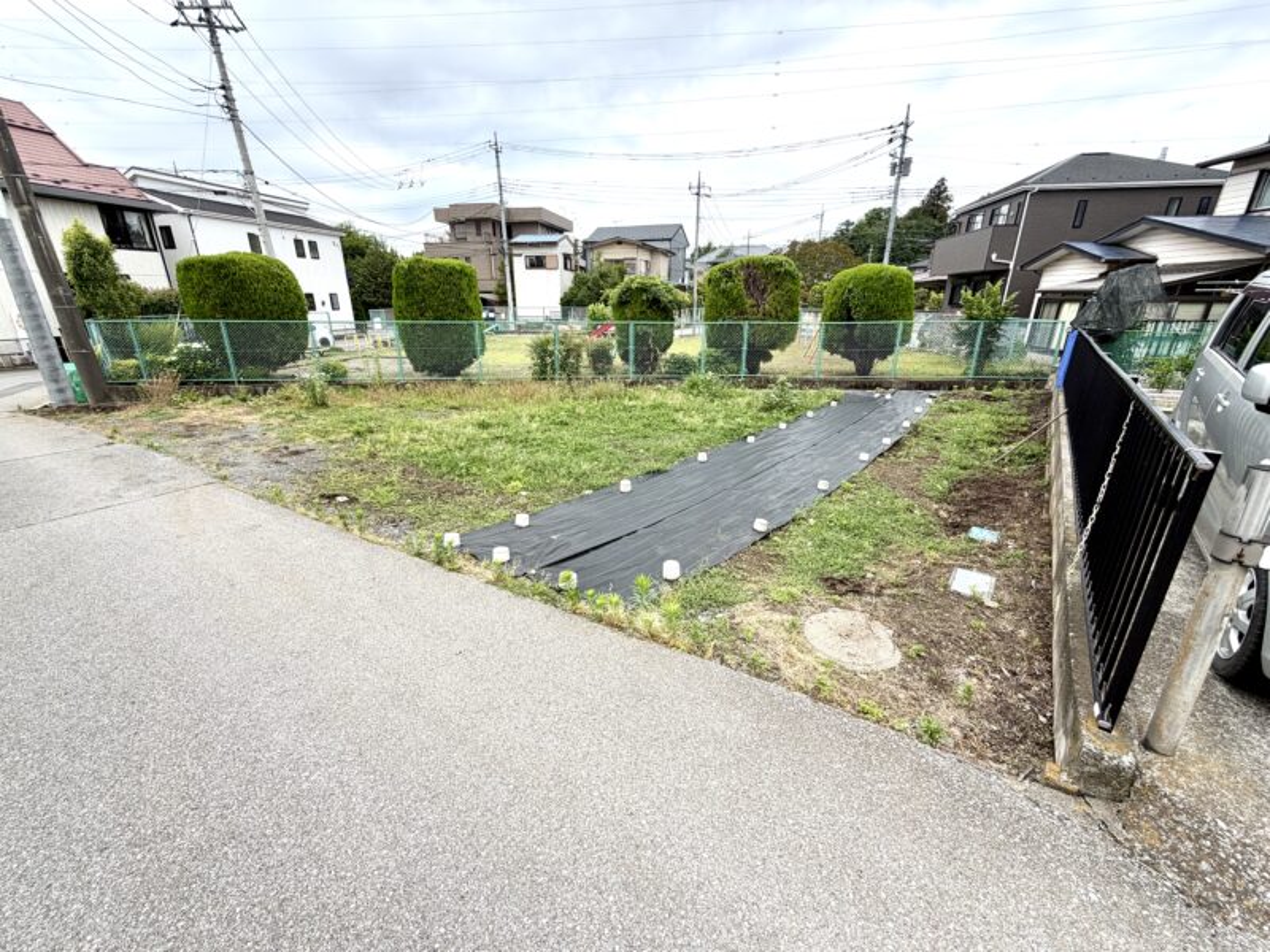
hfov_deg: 102.1
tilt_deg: -19.6
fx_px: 514
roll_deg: +0.3
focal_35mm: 14
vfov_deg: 85.7
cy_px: 476
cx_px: 635
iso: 40
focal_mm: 2.22
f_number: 2.2
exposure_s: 1/679
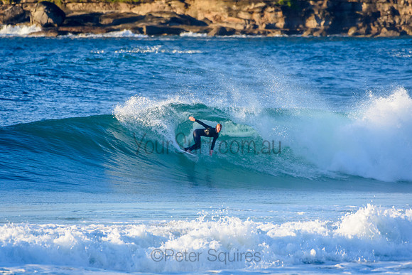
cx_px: 206
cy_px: 138
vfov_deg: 1.8
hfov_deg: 2.7
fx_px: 8585
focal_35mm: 750
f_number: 5.6
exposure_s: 1/1600
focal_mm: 500
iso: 900
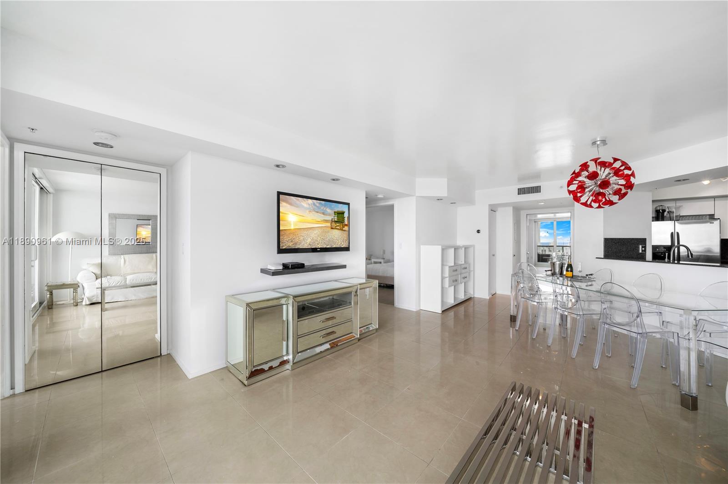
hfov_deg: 112.6
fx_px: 243
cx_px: 364
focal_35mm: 12
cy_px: 242
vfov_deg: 89.9
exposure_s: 1/4
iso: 100
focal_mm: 12
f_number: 8
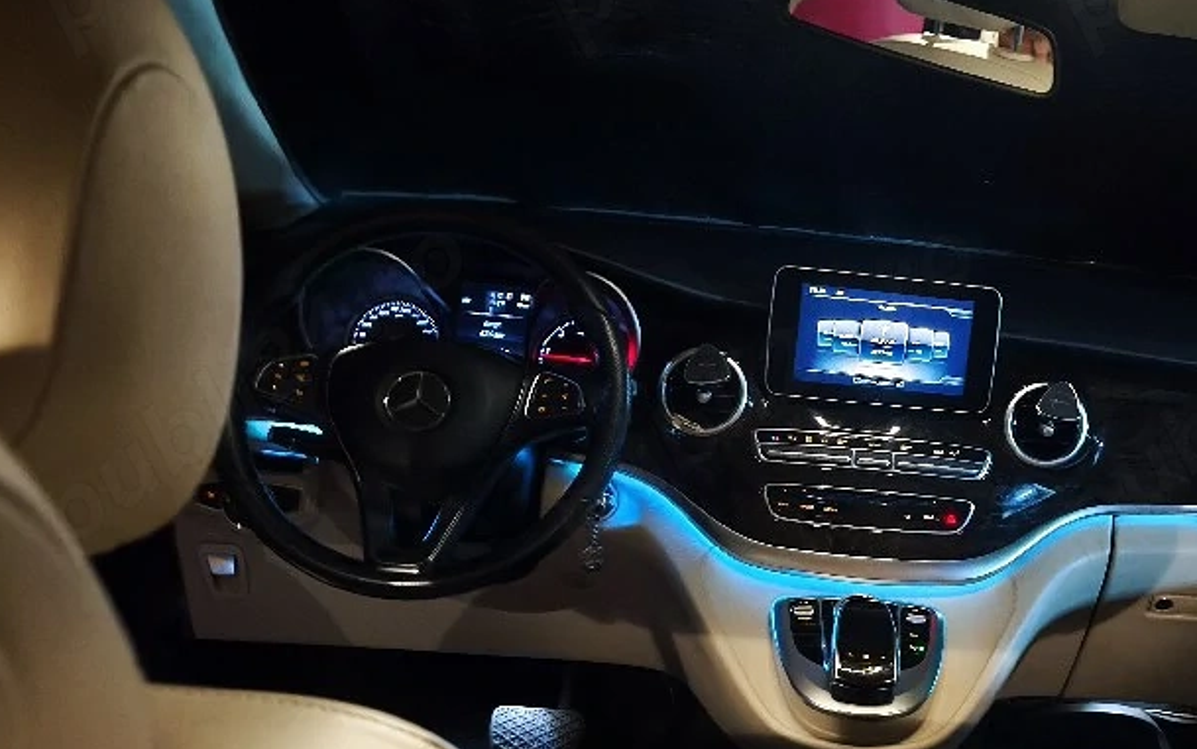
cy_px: 403
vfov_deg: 32.0
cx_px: 892
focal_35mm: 40
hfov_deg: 47.5
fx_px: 1305
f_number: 1.6
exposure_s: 1/10
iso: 6400
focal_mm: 6.57
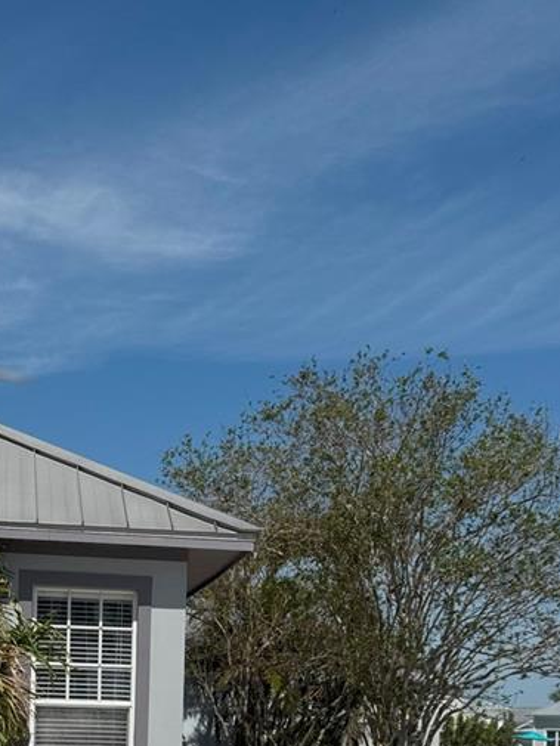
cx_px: 183
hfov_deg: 25.5
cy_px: 767
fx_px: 1229
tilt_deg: -0.2
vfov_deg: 31.0
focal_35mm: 57
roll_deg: -1.8
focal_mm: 6.76
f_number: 1.78
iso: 80
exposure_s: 1/12346
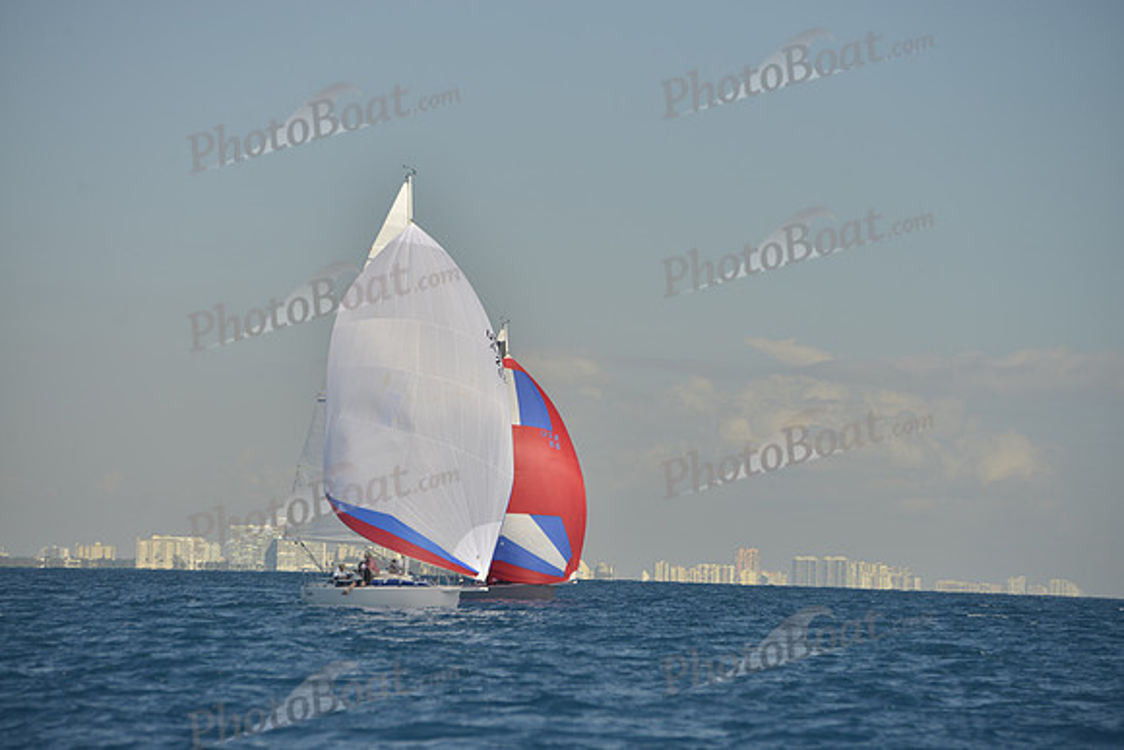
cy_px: 375
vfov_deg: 6.9
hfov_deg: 10.3
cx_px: 562
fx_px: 6246
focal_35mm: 200
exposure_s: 1/640
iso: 200
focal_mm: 200
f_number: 7.1
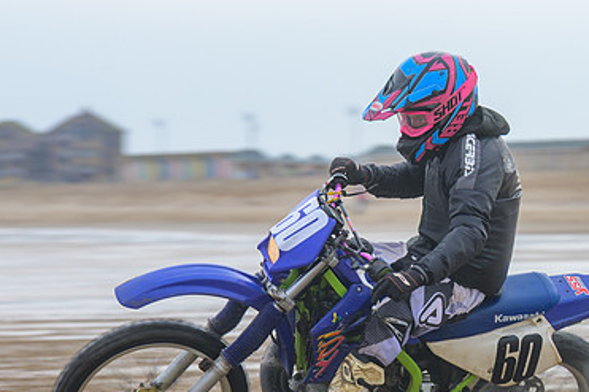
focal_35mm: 224
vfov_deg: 6.1
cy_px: 288
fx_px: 3663
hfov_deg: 9.2
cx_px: 233
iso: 80
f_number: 4
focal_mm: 86
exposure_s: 1/320
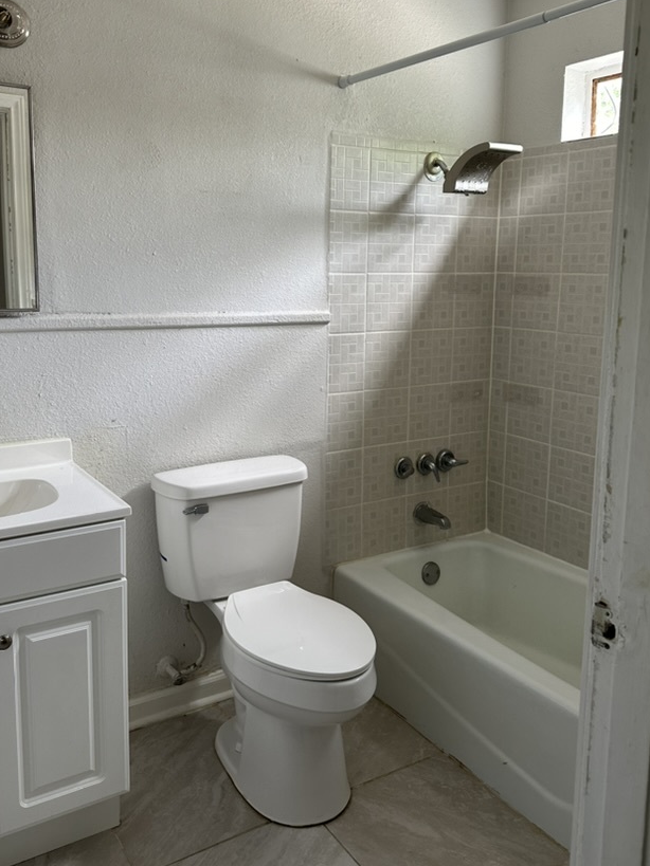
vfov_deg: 59.7
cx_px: 296
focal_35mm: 30
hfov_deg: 46.7
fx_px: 751
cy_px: 367
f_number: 1.78
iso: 200
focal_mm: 6.86
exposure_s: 1/121
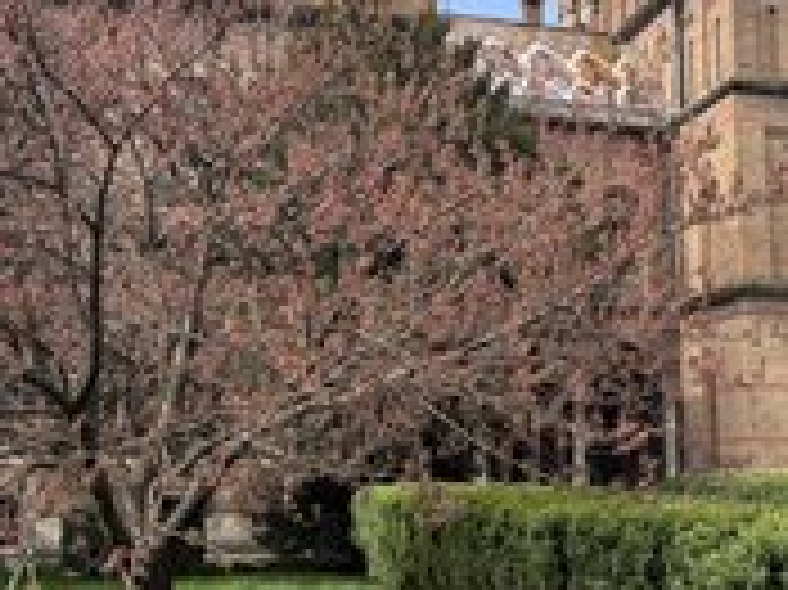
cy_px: 126
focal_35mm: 55
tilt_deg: +14.9
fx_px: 1251
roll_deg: -1.3
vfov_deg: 26.1
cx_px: 482
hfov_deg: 34.8
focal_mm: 6.76
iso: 100
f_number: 1.78
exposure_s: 1/2801
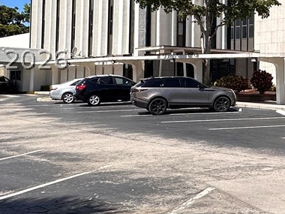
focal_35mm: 59
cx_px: 298
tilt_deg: +3.7
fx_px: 486
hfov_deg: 30.0
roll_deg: +0.5
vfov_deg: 24.6
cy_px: 59
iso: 50
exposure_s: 1/2564
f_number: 2.2
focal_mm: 2.22
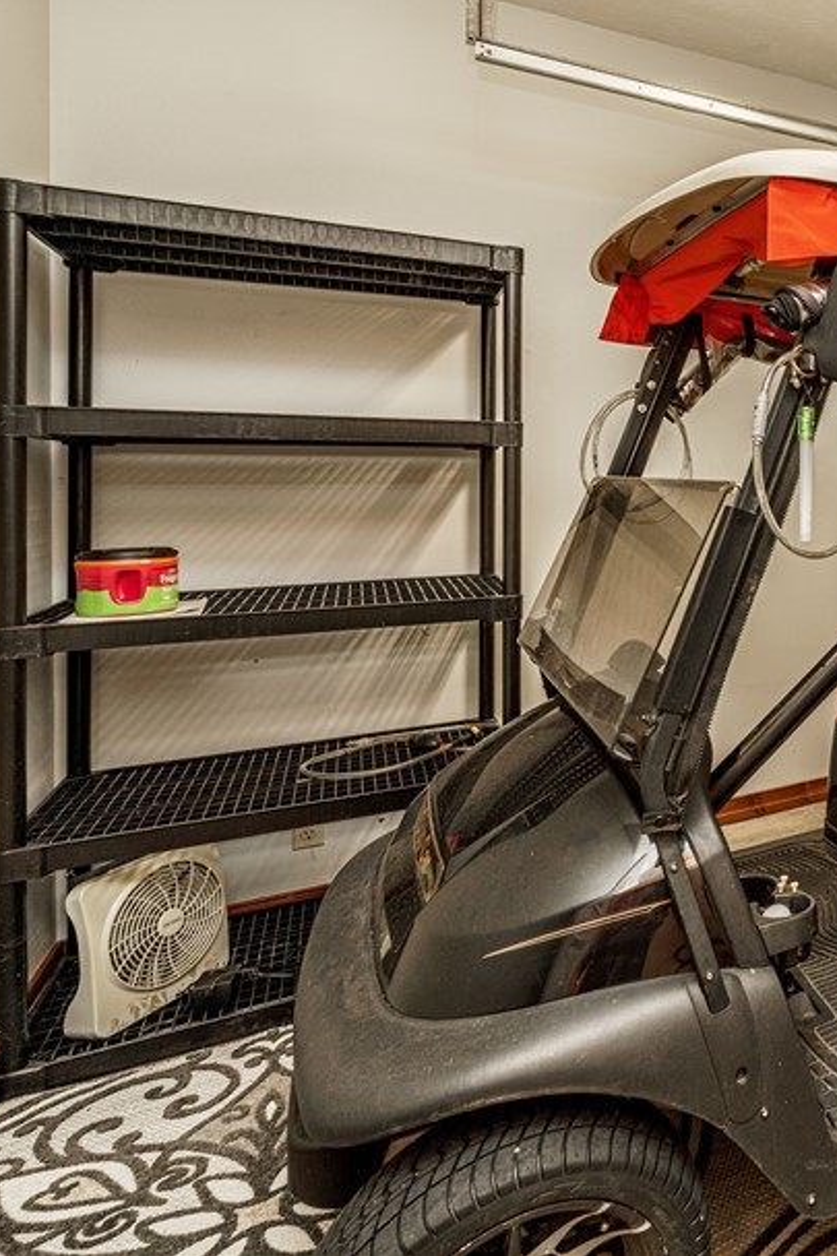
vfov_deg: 70.9
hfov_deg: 36.1
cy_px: 511
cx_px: 1063
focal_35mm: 25
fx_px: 872
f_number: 7.1
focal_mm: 14
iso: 200
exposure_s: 1/5
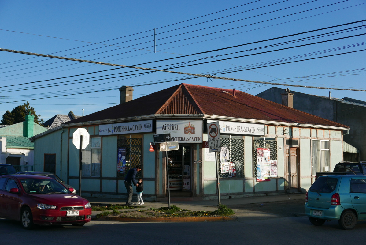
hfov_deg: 34.5
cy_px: 122
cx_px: 183
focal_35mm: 58
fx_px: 590
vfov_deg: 23.4
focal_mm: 26.3
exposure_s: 1/800
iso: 200
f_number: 5.6
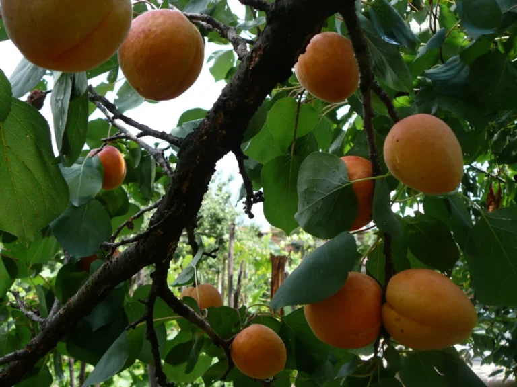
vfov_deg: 40.7
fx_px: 523
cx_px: 258
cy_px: 194
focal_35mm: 35
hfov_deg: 52.6
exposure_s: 1/320
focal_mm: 5.2
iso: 80
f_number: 2.8
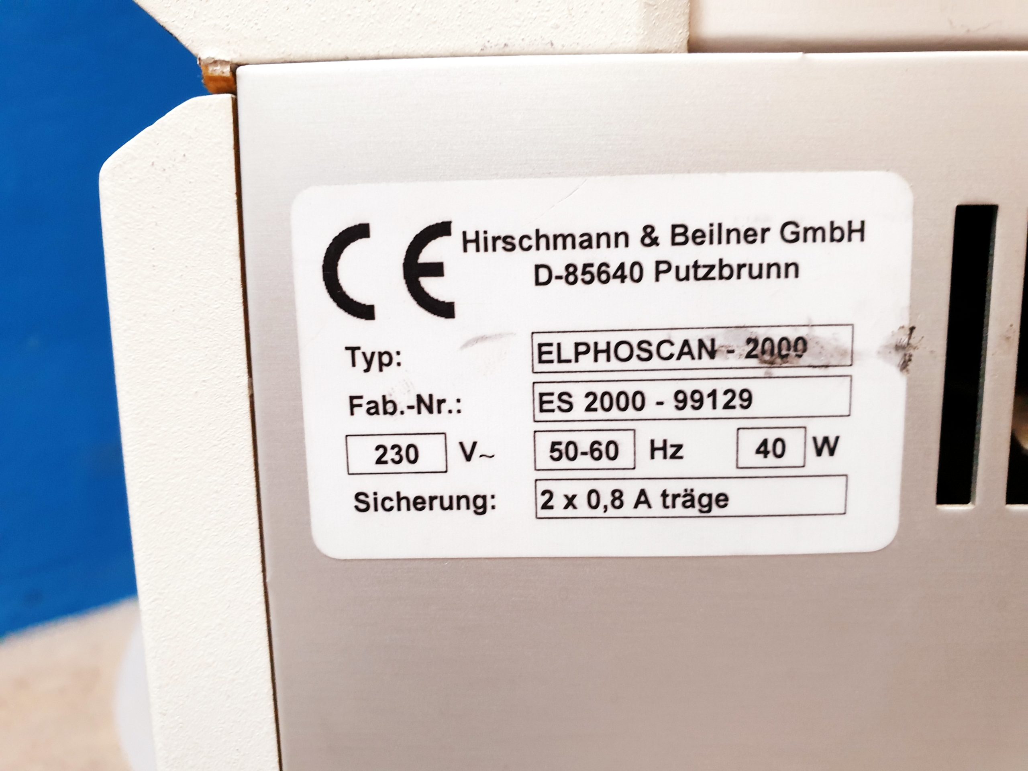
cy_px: 386
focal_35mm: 26
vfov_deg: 53.1
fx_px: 772
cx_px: 514
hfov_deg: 67.3
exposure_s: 1/33
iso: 320
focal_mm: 4.3
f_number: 2.4
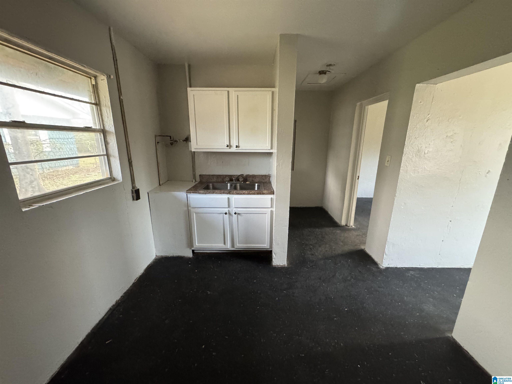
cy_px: 192
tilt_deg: -11.4
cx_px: 256
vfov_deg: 85.7
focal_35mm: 14
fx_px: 207
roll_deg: -0.5
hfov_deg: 102.1
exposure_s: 1/60
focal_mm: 2.22
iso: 800
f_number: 2.2
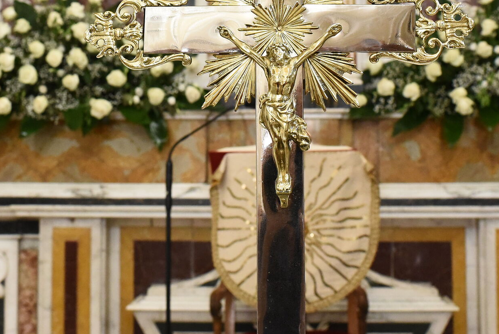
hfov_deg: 29.6
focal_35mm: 68
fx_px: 943
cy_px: 88
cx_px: 275
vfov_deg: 19.9
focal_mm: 35
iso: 8000
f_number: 9.5
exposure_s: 1/60
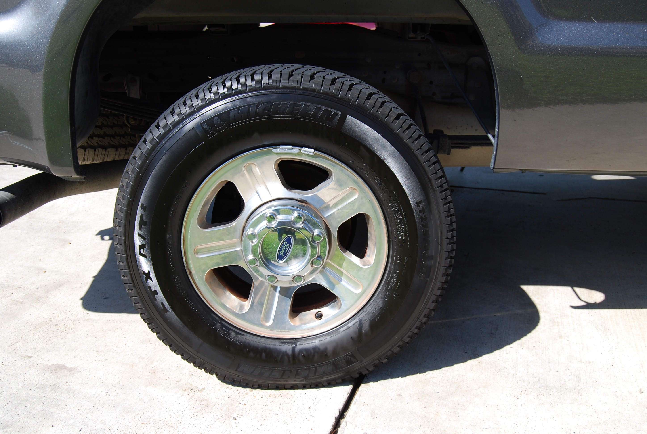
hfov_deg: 57.1
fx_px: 594
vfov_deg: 40.1
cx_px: 324
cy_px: 217
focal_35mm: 33
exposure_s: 1/160
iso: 100
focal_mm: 22
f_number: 6.3
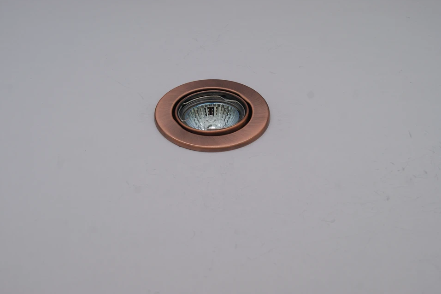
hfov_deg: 41.9
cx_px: 212
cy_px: 147
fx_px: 576
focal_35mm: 47
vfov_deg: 28.6
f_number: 10
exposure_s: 1/80
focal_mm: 30
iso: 100
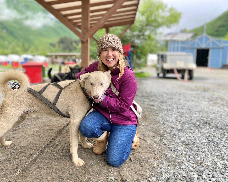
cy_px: 94
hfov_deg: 62.1
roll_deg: -1.4
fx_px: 189
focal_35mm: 28
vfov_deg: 51.5
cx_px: 104
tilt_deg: -9.8
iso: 32
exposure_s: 1/390
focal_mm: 4.25
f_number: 1.8
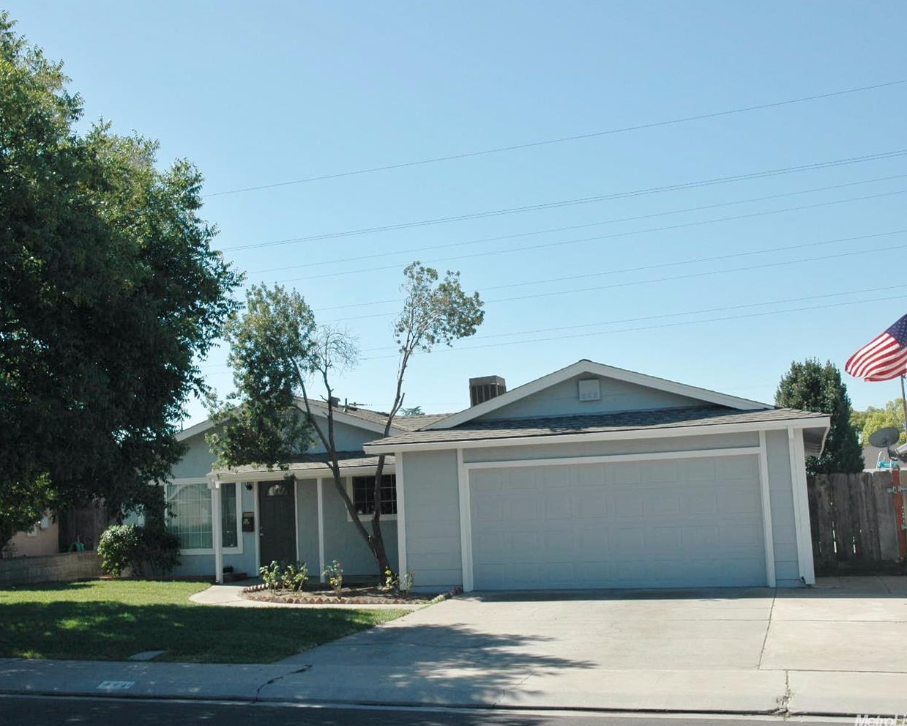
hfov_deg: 43.2
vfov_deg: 35.2
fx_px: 1143
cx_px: 378
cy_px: 364
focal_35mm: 43
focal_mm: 25
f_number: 9
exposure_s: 1/320
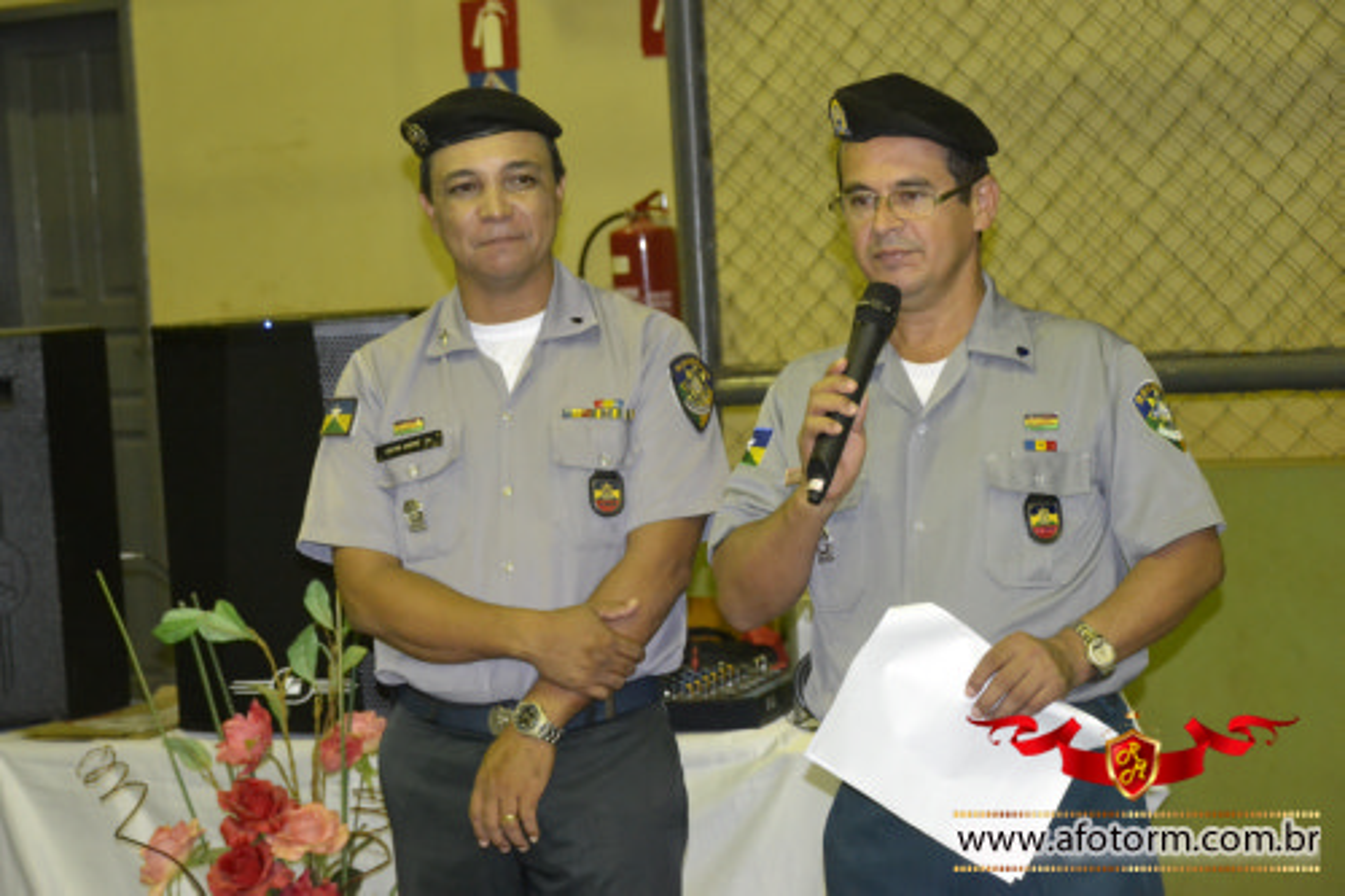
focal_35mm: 93
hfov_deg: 21.9
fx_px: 3473
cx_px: 672
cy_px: 448
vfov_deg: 14.7
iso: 3200
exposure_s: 1/60
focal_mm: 62
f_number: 5
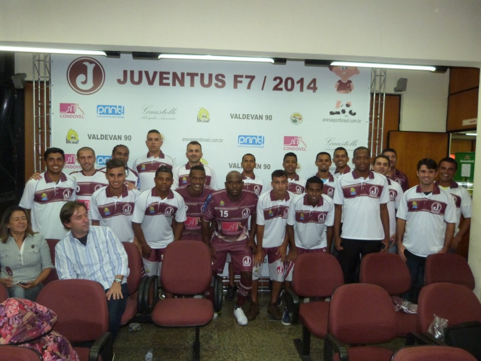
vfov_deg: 54.9
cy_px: 180
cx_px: 240
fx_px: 347
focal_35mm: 25
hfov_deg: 69.4
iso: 400
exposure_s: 1/60
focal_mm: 4.5
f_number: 2.8
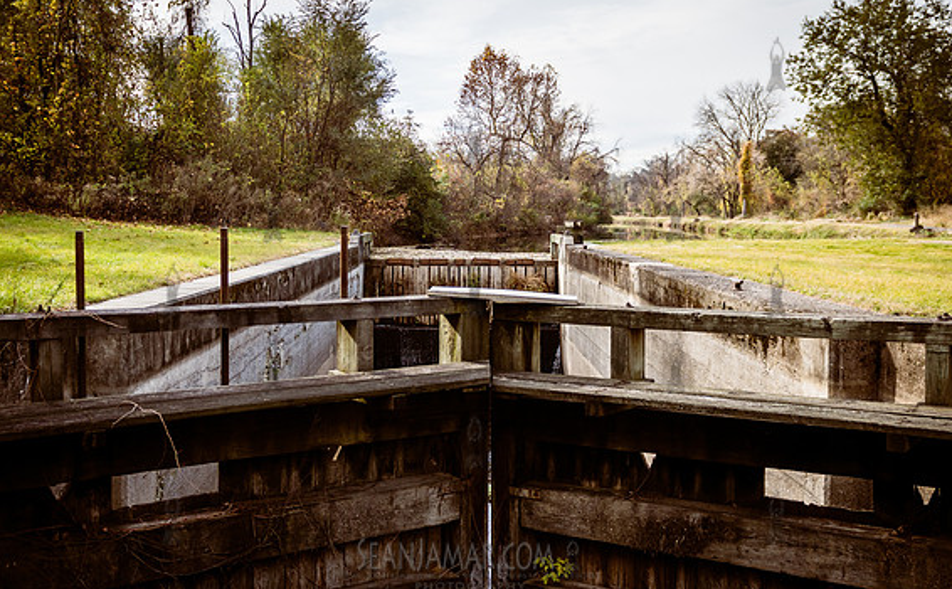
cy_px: 269
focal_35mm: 38
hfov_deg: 51.7
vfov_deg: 33.3
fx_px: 983
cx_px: 471
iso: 200
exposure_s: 1/2500
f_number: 2.8
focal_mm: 24
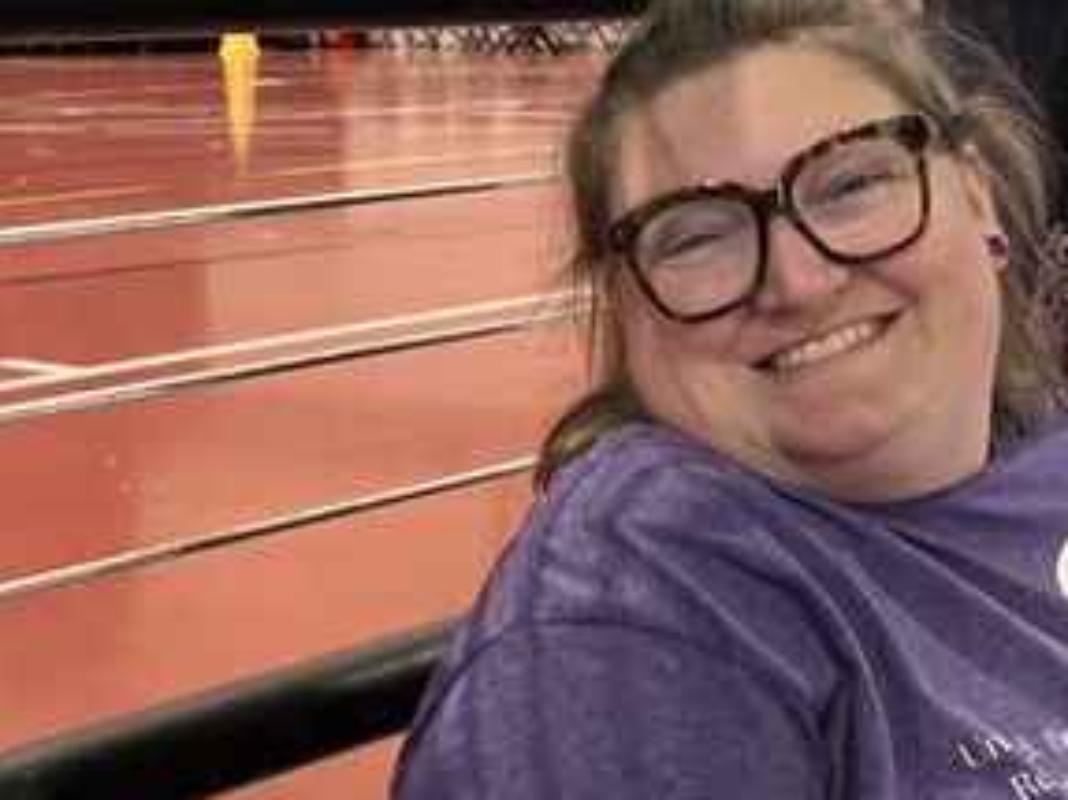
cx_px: 413
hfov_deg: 23.8
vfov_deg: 17.9
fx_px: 2529
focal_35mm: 82
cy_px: 294
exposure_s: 1/40
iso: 250
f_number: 2.2
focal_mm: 2.71
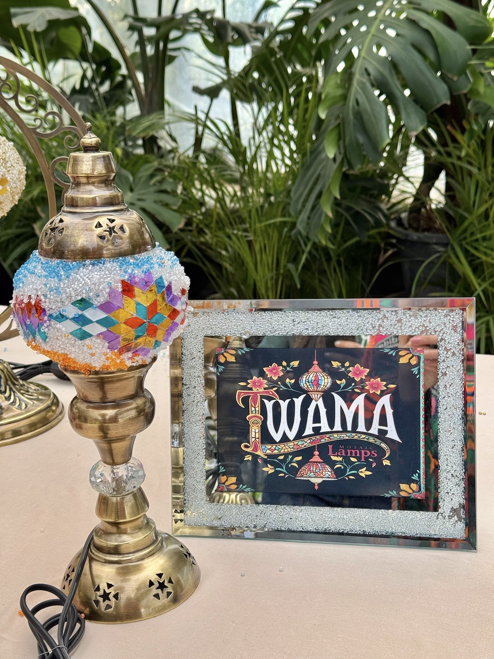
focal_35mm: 48
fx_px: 913
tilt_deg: -17.9
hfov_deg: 30.3
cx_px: 247
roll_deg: +2.7
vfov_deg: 39.7
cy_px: 330
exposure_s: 1/340
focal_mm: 6.76
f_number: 1.78
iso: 64
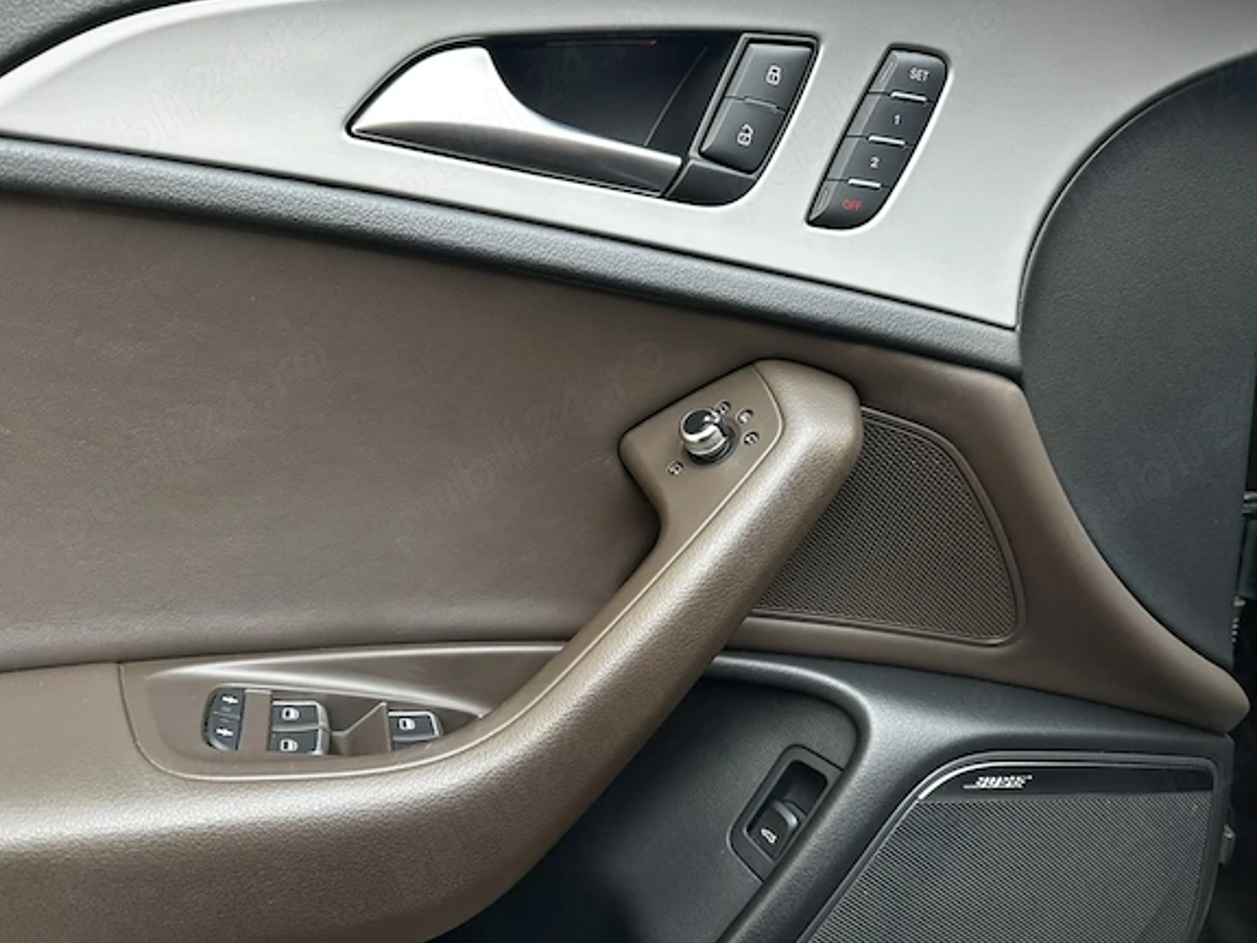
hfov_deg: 69.4
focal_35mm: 25
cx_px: 615
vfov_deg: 54.9
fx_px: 908
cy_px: 454
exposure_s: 1/60
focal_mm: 6.86
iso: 250
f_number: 1.78
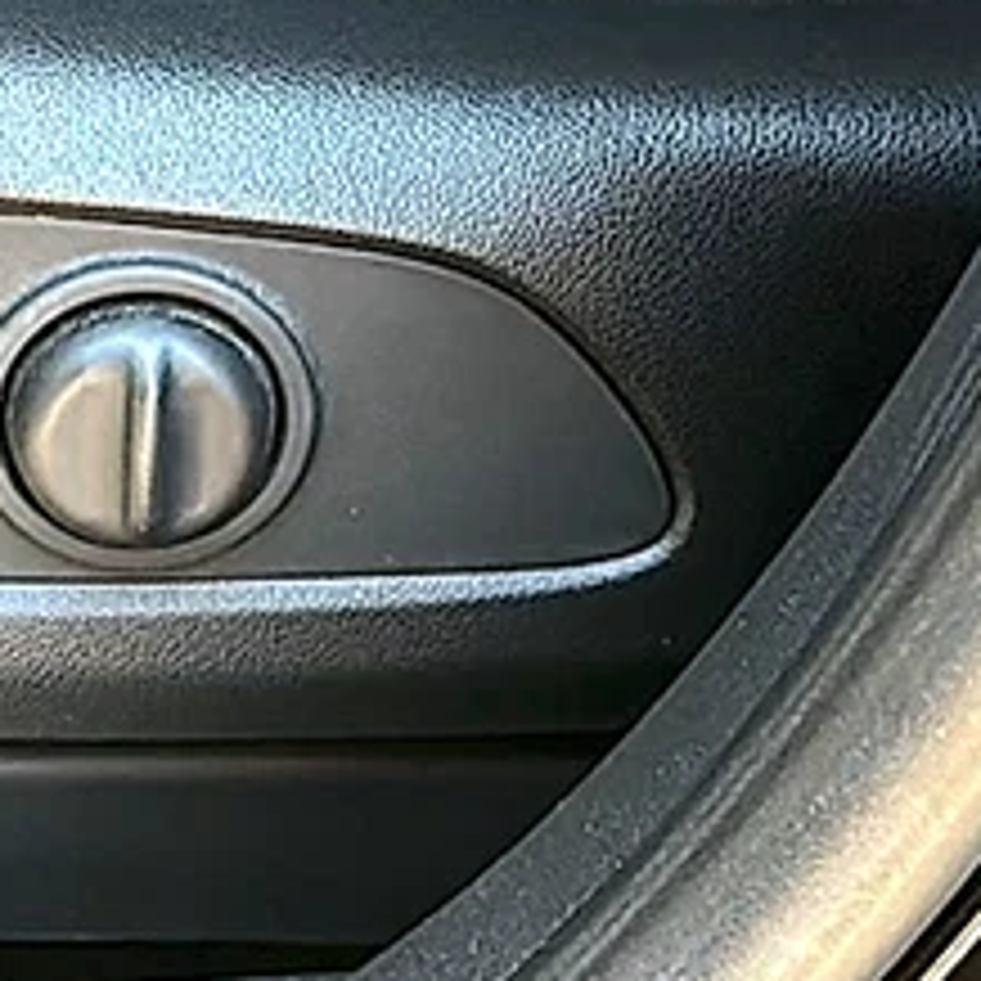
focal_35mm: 119
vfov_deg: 14.3
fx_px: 3815
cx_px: -320
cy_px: -74
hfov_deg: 14.0
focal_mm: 6.86
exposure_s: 1/251
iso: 100
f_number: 1.78
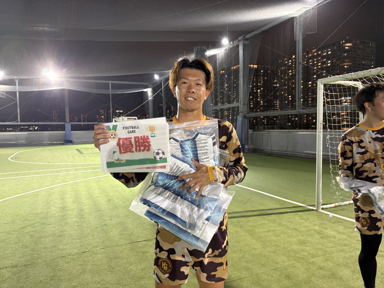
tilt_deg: -4.5
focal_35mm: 26
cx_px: 192
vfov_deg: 53.1
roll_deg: +1.0
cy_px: 144
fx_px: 288
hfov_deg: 67.3
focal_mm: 5.96
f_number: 1.6
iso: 500
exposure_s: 1/50
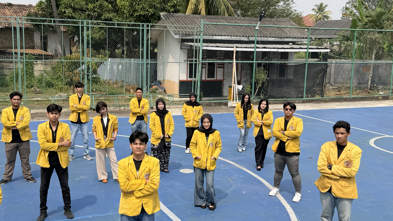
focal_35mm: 42
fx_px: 438
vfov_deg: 28.3
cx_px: 175
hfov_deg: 48.3
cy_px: 114
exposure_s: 1/4673
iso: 80
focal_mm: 6.76
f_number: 1.78
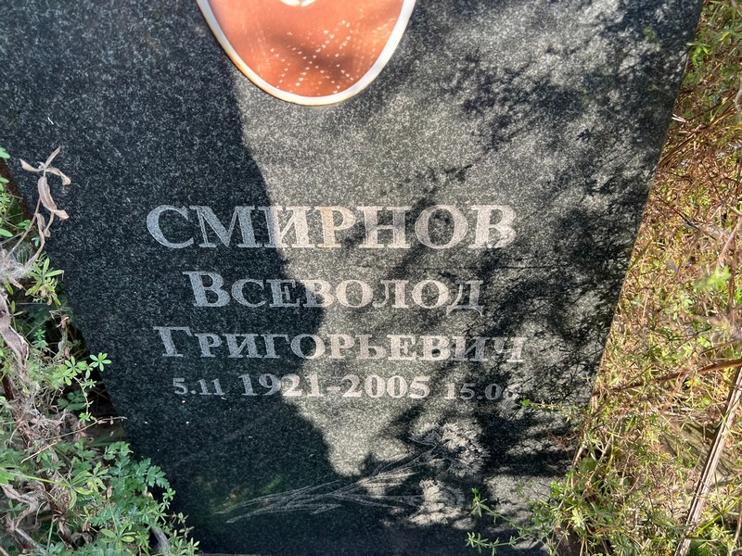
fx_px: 557
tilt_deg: -39.6
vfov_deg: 53.1
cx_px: 371
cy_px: 278
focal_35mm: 26
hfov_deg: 67.3
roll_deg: +2.7
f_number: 1.5
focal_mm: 5.7
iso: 50
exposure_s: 1/389
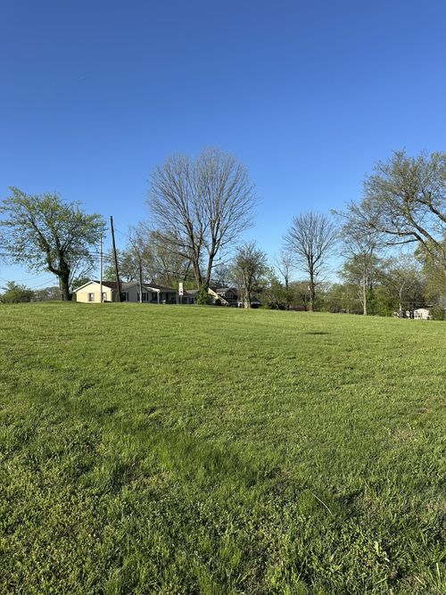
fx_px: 412
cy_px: 298
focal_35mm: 24
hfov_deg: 56.8
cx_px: 223
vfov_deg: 71.6
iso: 80
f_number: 1.78
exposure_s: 1/3155
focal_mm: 6.86
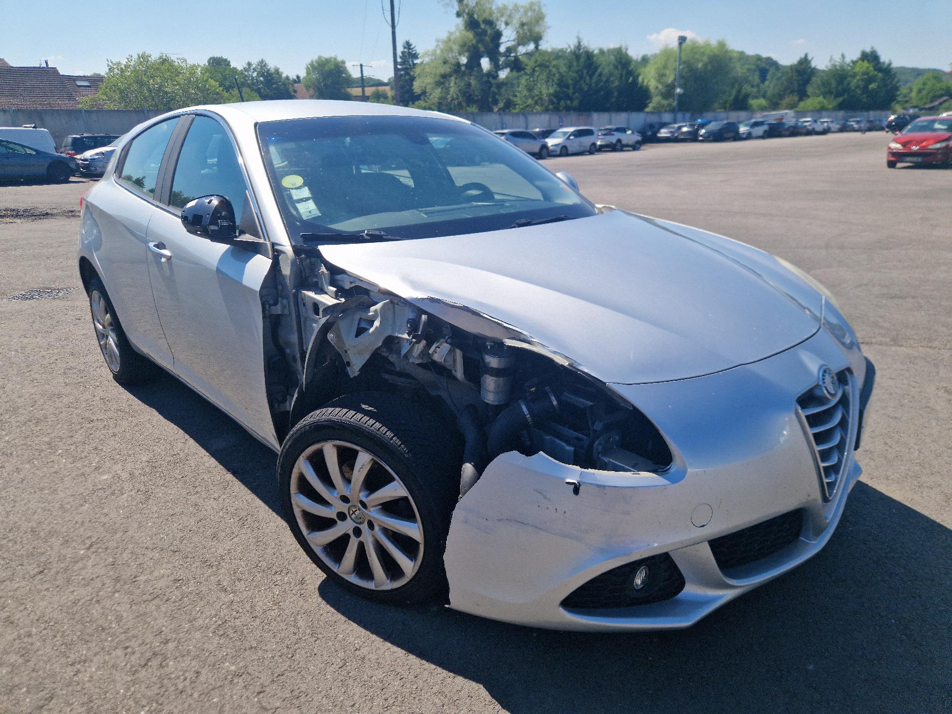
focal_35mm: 23
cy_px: 357
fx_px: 633
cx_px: 476
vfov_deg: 58.9
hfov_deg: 73.9
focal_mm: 5.4
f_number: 1.8
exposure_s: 1/1667
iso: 50
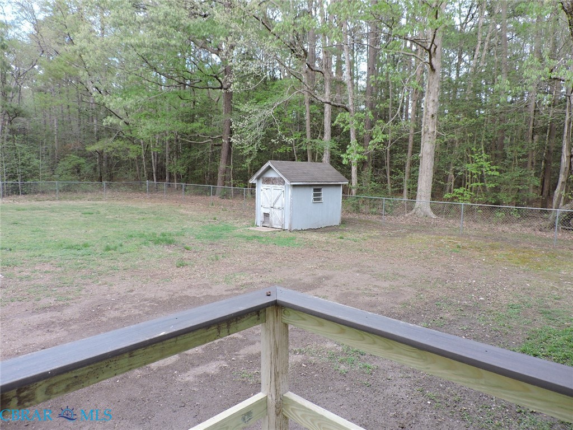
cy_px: 215
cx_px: 286
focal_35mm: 24
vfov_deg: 56.8
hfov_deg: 71.6
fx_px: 397
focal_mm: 4.3
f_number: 3
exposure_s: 1/60
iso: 100
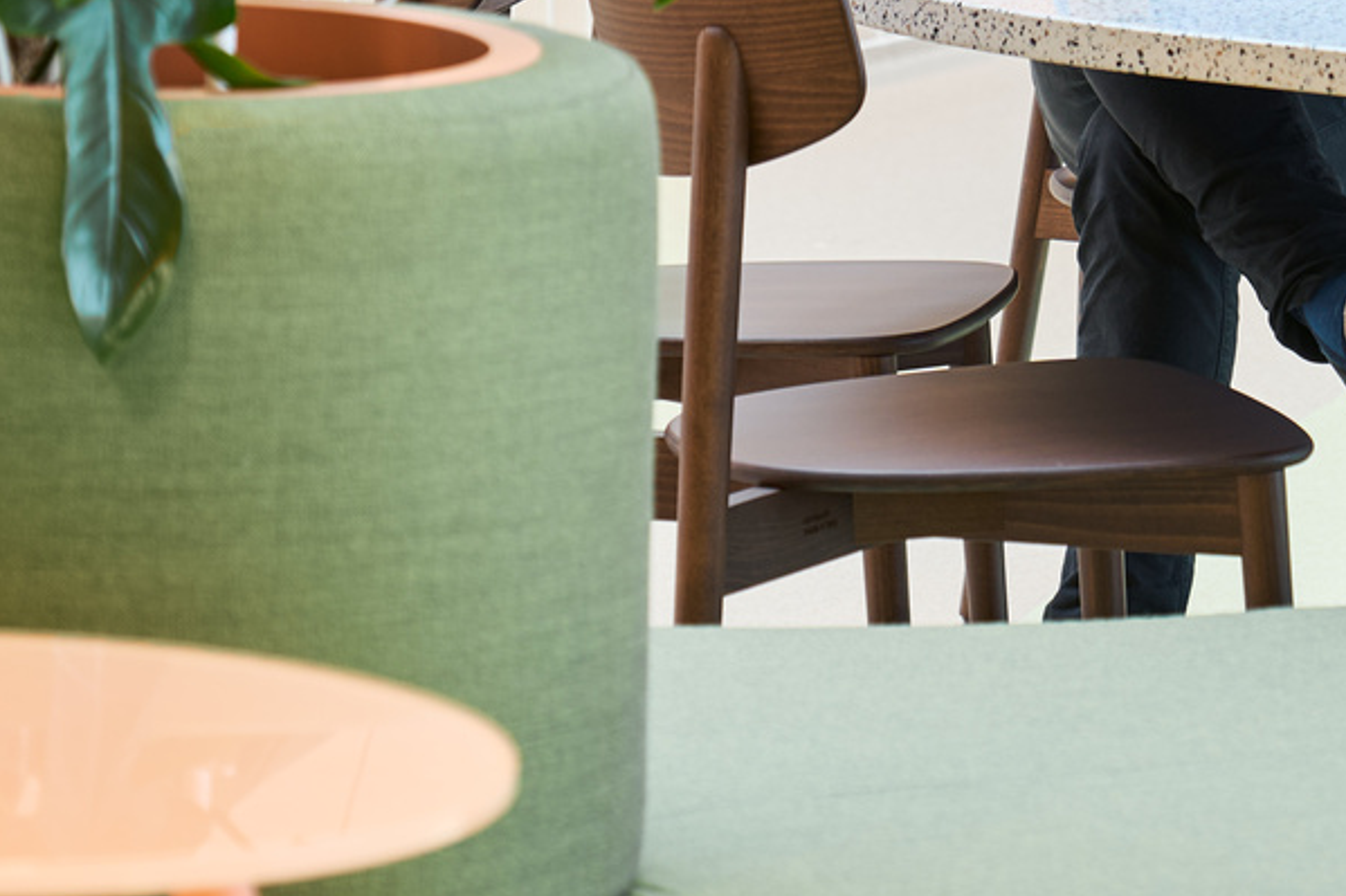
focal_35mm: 167
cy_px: -405
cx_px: 1018
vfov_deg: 8.1
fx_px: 6242
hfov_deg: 12.3
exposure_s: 1/13
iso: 100
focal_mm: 50
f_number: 2.8
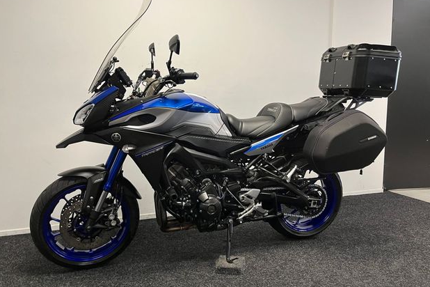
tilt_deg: -7.2
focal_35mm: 28
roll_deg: +0.9
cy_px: 146
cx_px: 208
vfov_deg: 46.4
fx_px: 334
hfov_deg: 65.5
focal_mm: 5.1
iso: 100
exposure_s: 1/50
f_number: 1.6
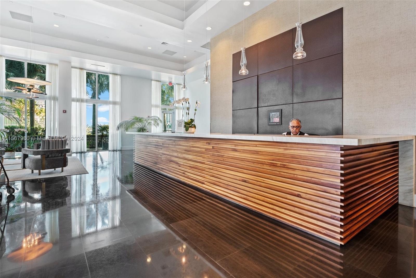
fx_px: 208
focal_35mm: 18
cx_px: 208
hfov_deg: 90.0
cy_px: 139
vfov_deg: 67.4
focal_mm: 18
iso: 1400
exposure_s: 1/20
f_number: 8
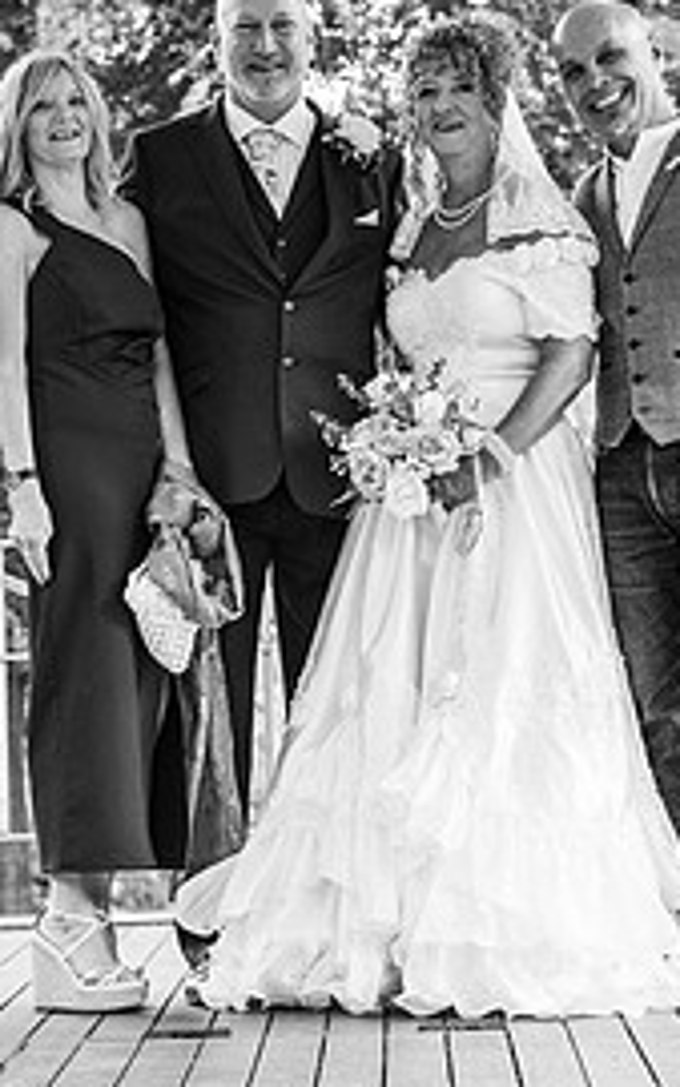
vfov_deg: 14.5
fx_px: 4265
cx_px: 276
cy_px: 435
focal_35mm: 144
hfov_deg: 9.1
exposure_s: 1/200
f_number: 5.6
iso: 320
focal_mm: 85
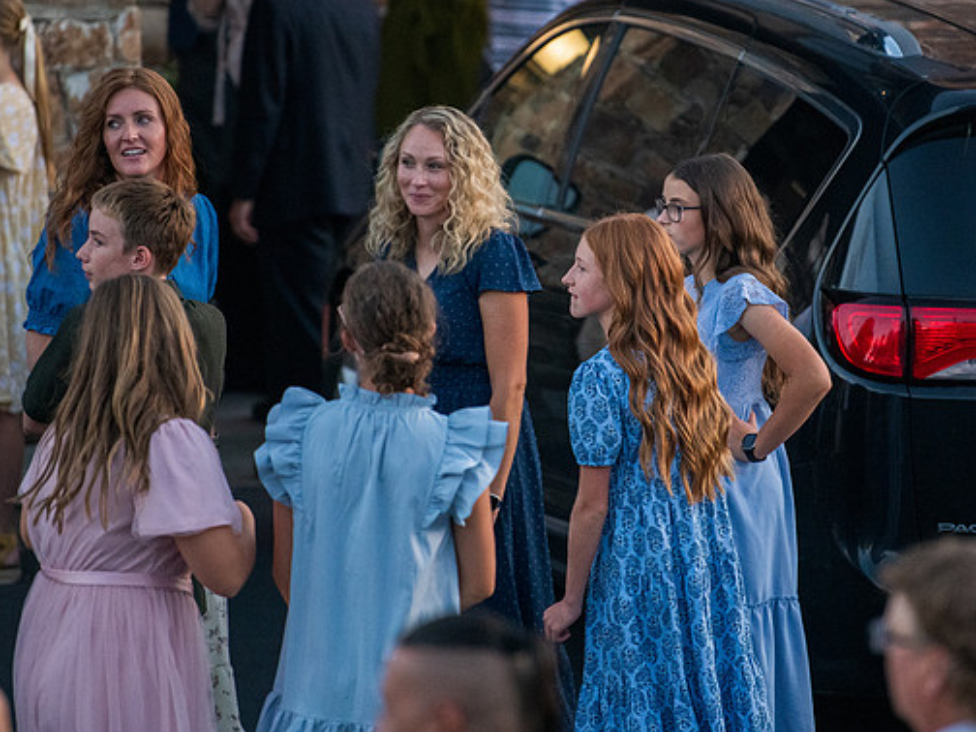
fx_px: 9558
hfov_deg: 5.8
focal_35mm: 339
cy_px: 265
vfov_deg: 4.4
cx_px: 616
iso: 3200
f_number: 2.8
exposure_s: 1/1250
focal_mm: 200
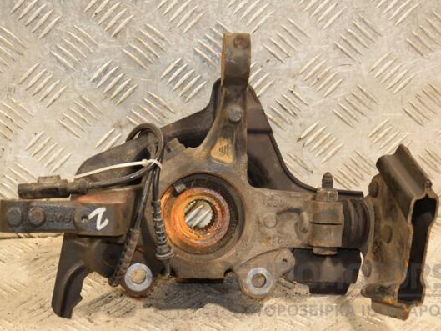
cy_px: 165
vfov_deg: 13.7
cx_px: 218
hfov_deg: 18.2
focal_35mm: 108
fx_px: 1376
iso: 800
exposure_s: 1/80
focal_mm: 66
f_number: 5.3
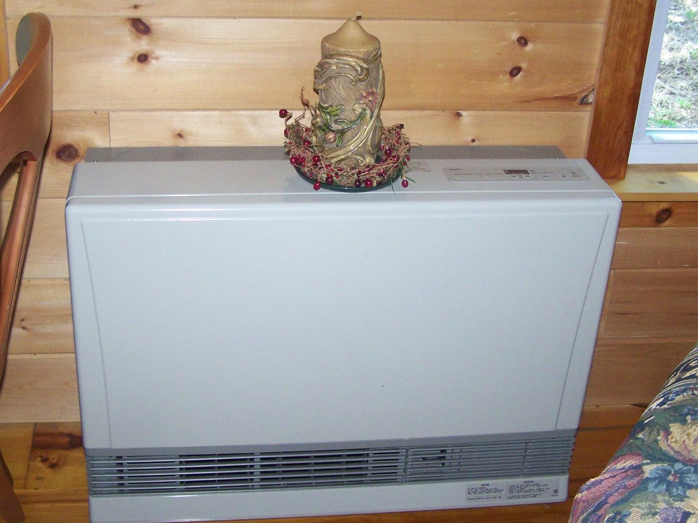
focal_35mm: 52
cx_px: 346
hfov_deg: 36.8
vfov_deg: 28.0
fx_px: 1048
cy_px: 251
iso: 160
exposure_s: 1/60
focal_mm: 6.3
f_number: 2.8
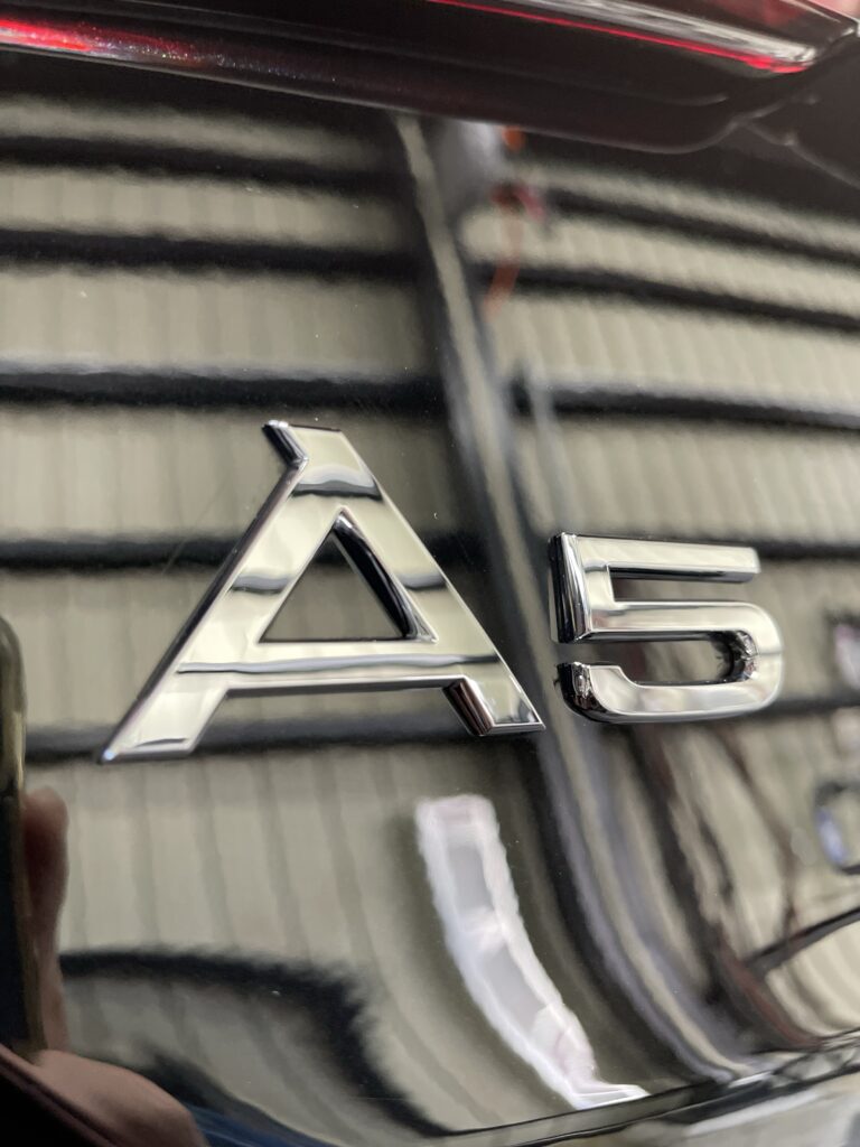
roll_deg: -4.2
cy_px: 574
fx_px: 861
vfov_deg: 67.3
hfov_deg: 53.1
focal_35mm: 26
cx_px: 430
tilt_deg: -3.7
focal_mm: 5.1
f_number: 1.6
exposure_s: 1/60
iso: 320
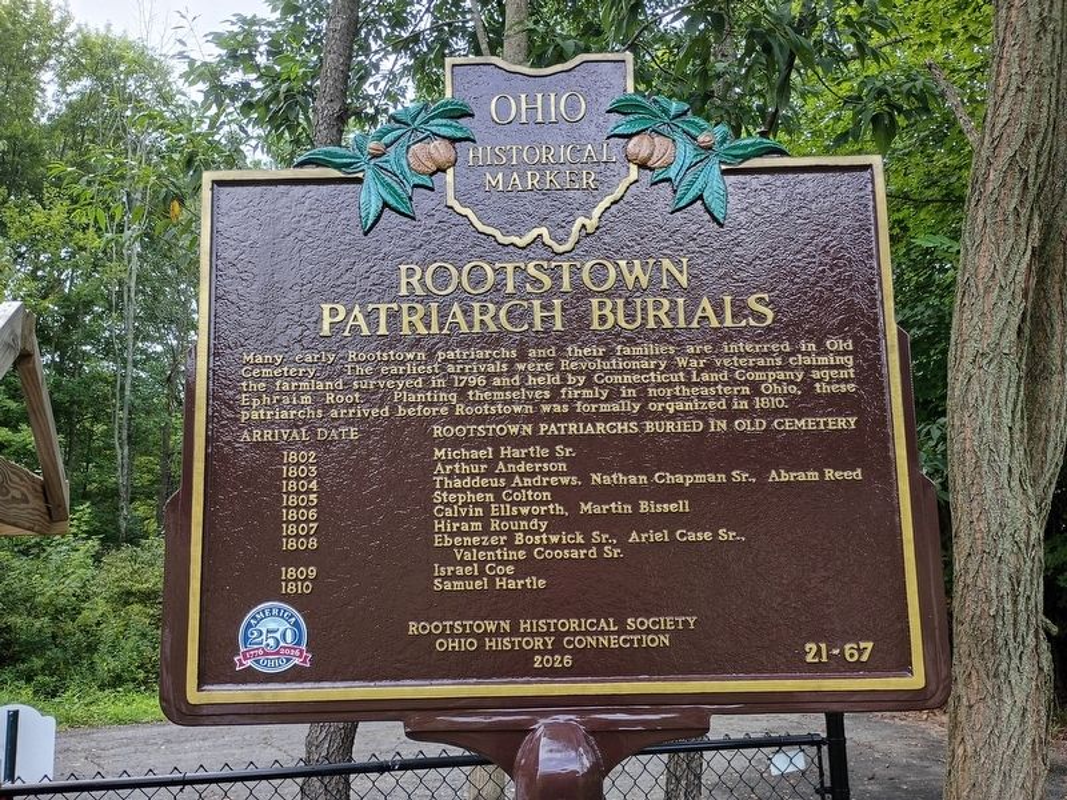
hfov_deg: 61.7
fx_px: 894
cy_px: 400
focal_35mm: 29
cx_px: 534
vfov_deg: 48.2
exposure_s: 1/127
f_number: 1.8
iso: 100
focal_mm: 4.27
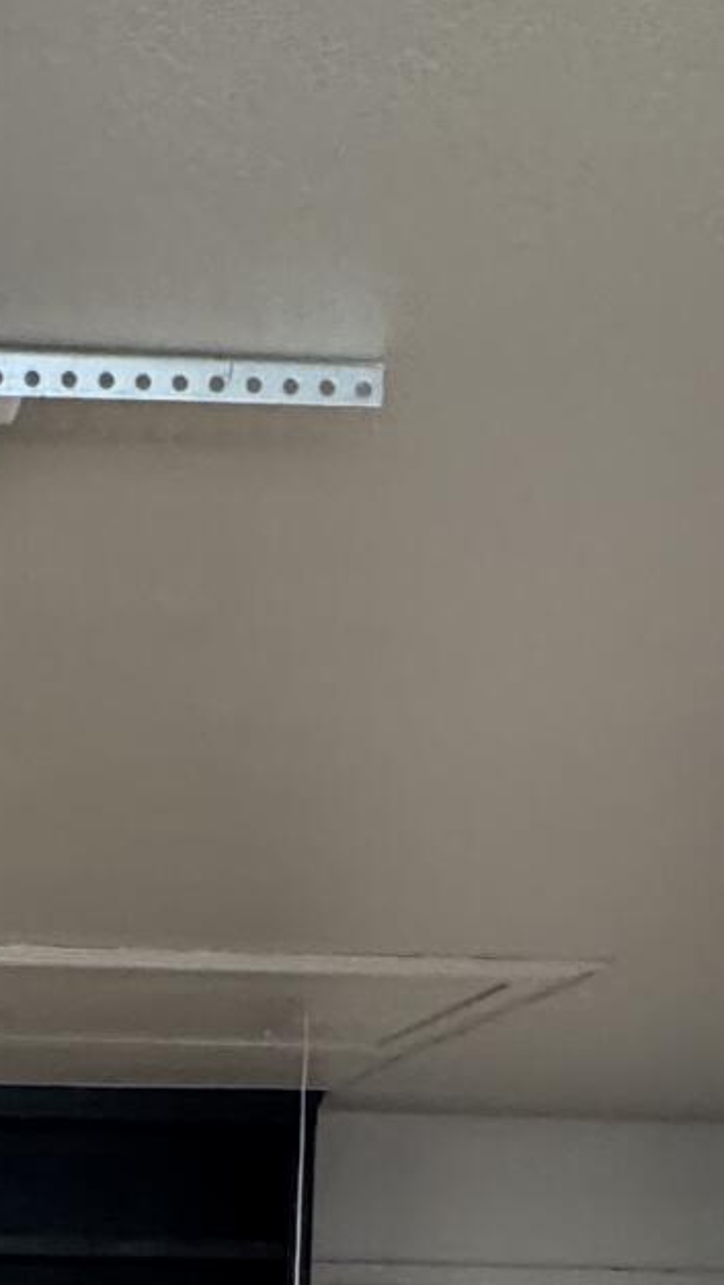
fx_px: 2490
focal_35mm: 73
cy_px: 1627
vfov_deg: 25.4
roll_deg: -1.5
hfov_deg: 15.2
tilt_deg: -4.3
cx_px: -398
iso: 500
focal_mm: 2.22
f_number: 2.2
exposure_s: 1/60
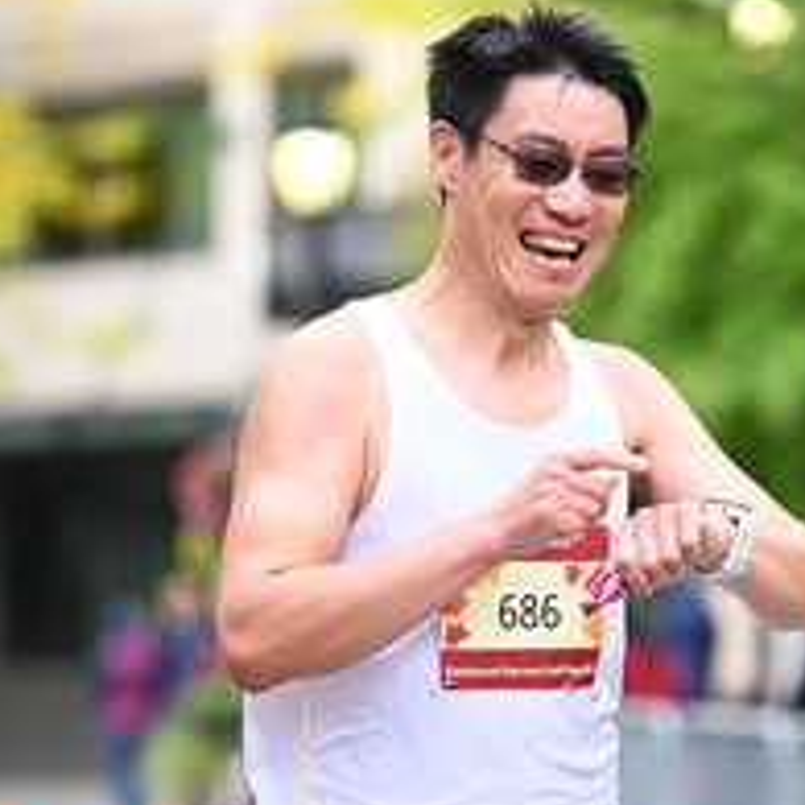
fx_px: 8498
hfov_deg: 5.4
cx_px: 687
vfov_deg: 5.4
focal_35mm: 323
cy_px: 417
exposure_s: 1/1250
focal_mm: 135
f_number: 2.8
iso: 1000
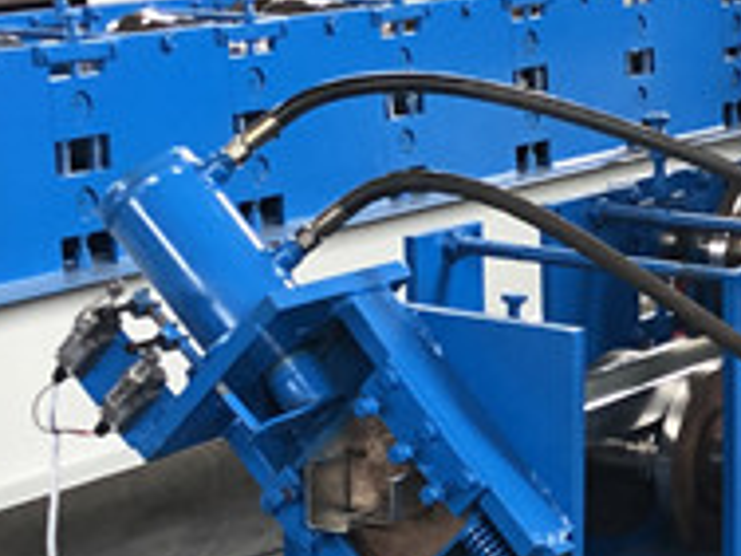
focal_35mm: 119
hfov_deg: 15.8
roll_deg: -0.8
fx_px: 2547
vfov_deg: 12.4
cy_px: 410
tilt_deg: -14.1
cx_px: 922
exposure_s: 1/30
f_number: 1.8
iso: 40
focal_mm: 4
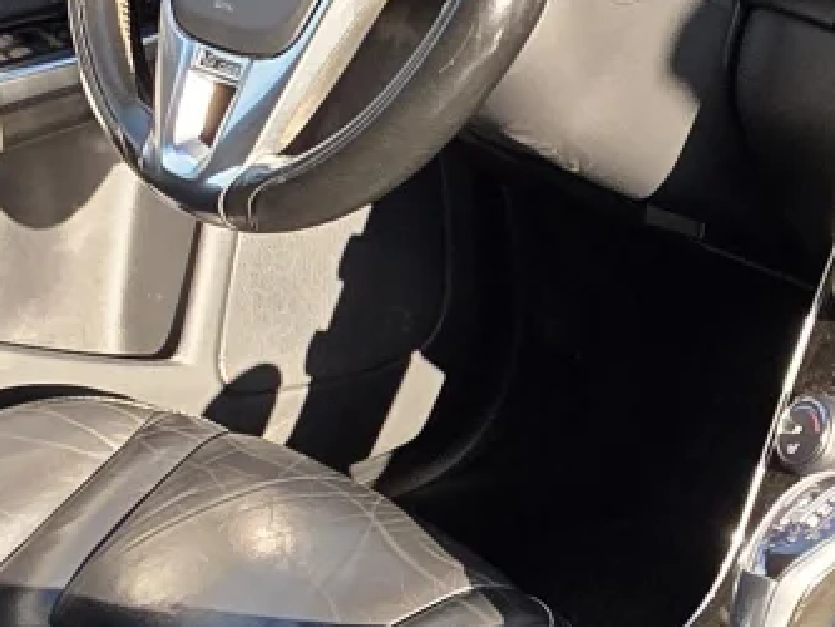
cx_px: 680
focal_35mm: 75
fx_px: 1810
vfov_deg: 19.4
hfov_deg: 25.5
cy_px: 544
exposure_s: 1/719
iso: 80
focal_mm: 2.2
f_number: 1.9
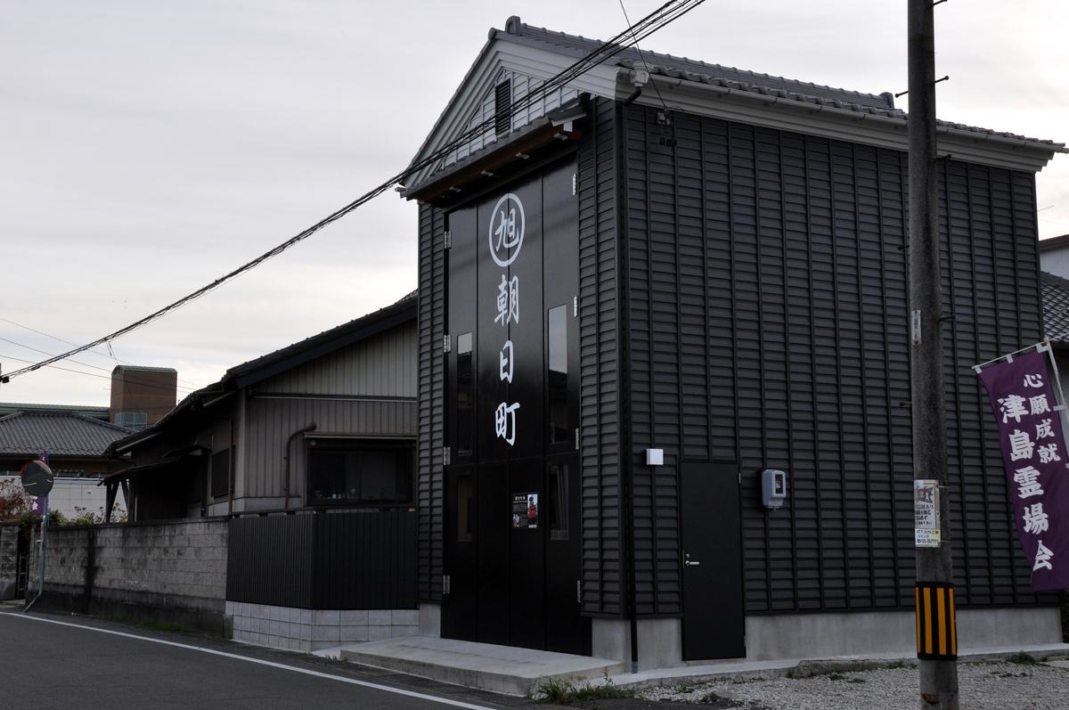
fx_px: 1246
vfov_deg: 31.8
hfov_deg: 46.4
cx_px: 534
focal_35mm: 42
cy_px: 355
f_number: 10
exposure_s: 1/400
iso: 400
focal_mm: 28
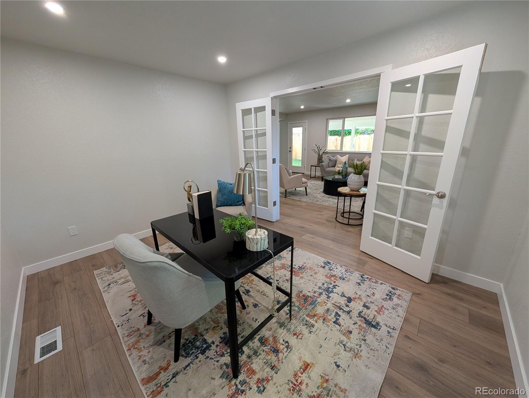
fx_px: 184
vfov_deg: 94.6
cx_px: 264
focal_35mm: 12
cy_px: 199
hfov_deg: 110.5
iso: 257
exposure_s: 1/120
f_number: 1.7
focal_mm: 2.02
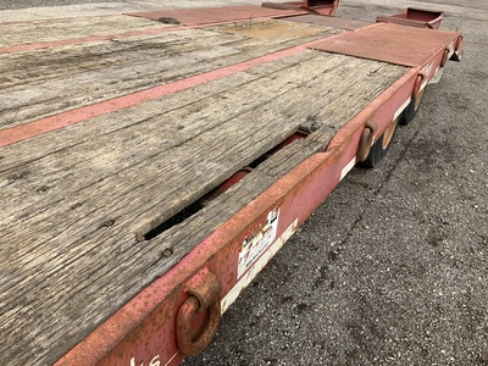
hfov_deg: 61.7
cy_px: 183
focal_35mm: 29
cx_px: 244
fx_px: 409
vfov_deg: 48.2
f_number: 1.8
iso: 25
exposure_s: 1/1195
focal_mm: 3
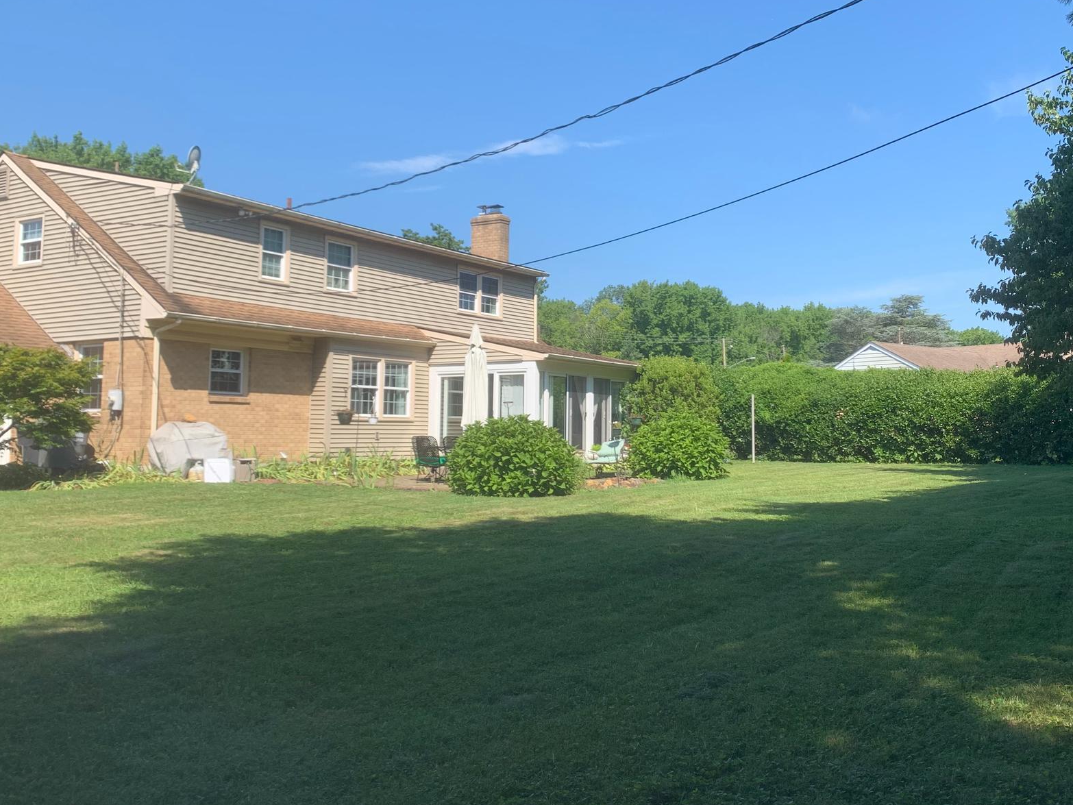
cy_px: 343
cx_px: 602
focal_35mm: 34
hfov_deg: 53.8
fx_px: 1054
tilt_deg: +5.2
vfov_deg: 41.7
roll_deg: -0.9
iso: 25
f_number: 1.8
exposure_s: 1/1406
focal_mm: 4.25
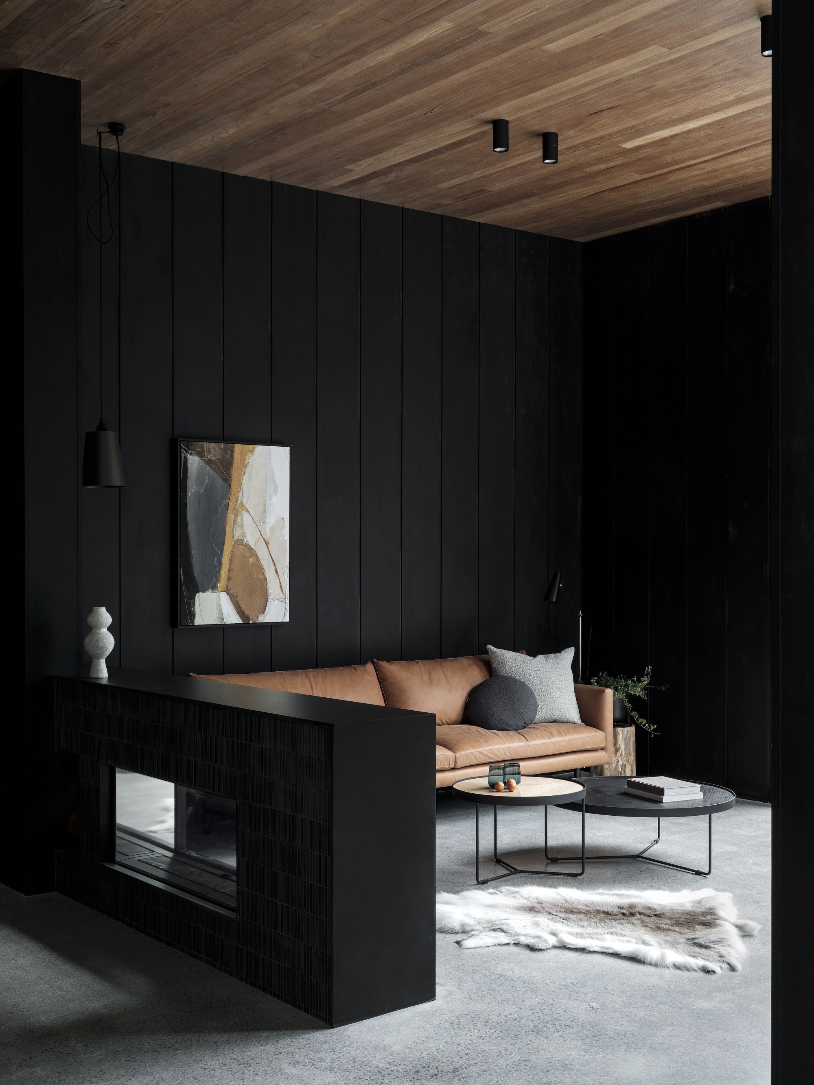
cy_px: 542
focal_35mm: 42
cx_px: 407
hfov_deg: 34.3
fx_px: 1317
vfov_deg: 44.8
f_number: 16
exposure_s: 8.5
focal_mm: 53.6
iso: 100
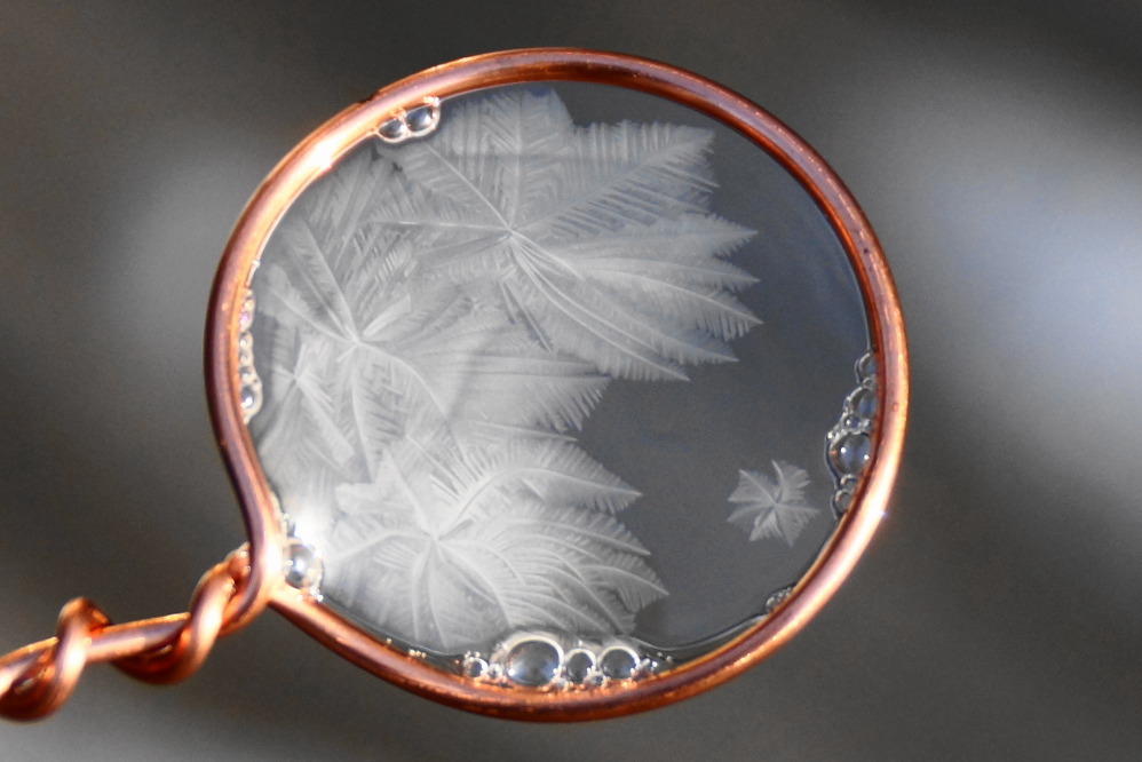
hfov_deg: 15.2
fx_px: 4283
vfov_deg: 10.2
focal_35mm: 135
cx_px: 571
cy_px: 381
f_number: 5.6
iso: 320
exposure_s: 1/160
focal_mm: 90
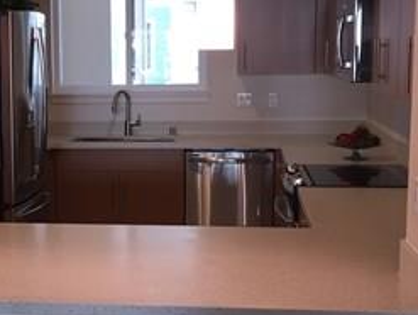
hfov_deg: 25.6
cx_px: 93
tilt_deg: -9.0
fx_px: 907
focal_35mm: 75
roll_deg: -0.1
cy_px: 188
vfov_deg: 19.7
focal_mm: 4.15
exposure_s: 1/30
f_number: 2.2
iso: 50
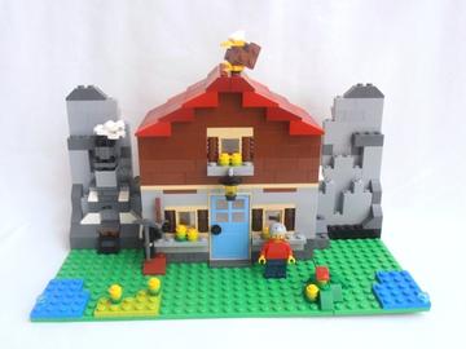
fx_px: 498
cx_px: 233
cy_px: 174
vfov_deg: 38.7
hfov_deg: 50.1
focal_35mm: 37
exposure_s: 1/125
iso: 80
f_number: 3.9
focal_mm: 6.61
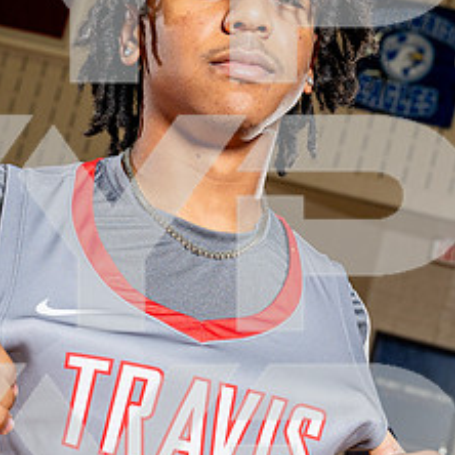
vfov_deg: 21.1
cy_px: 224
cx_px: 197
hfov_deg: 21.1
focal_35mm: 82
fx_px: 1219
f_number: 5.6
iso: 400
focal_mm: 37
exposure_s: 1/250
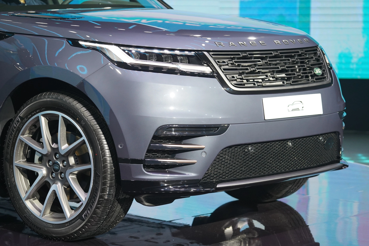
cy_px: 123
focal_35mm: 114
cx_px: 184
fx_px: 1168
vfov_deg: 12.0
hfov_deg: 17.9
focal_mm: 114
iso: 2000
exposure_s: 1/250
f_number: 4
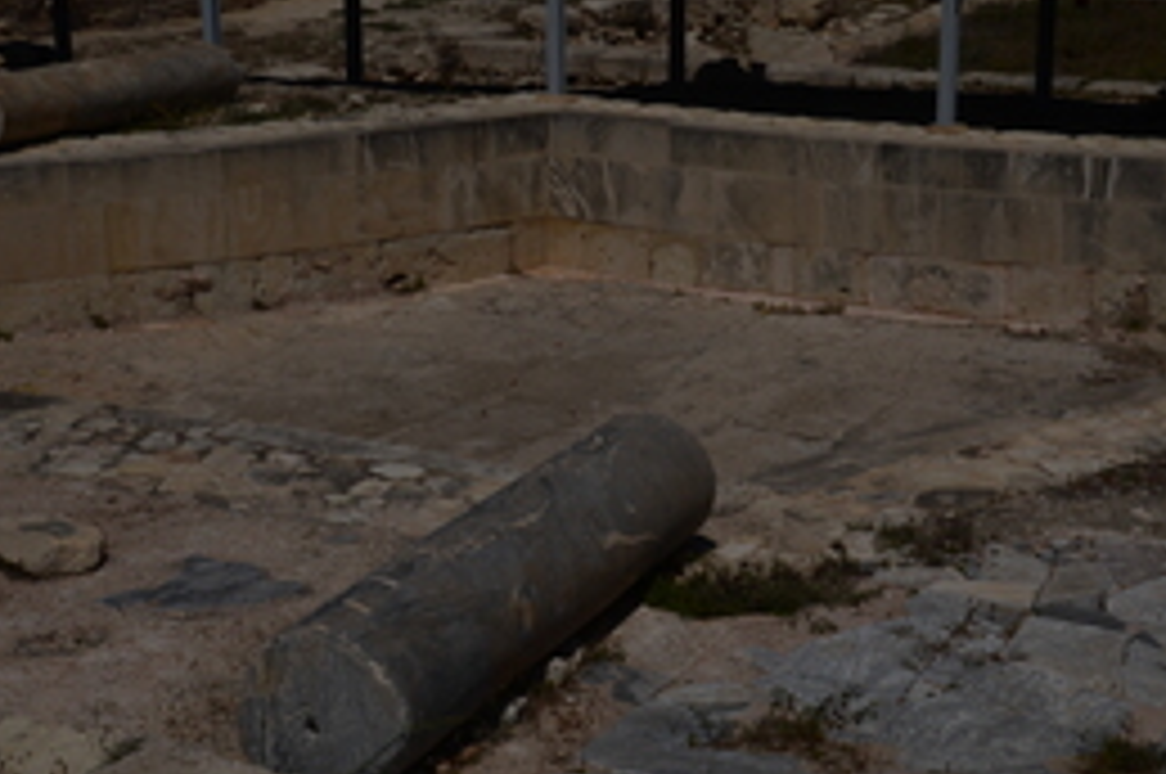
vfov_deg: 17.3
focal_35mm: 79
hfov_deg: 25.7
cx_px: 635
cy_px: 358
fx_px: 2551
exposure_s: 1/800
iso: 100
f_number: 14
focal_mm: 31
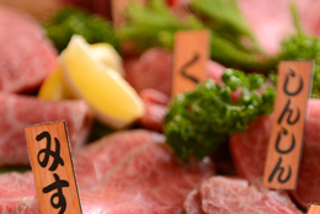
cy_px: 139
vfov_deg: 9.2
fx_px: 1326
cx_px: 219
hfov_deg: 13.7
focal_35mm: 149
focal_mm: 70
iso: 200
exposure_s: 1/125
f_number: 3.2
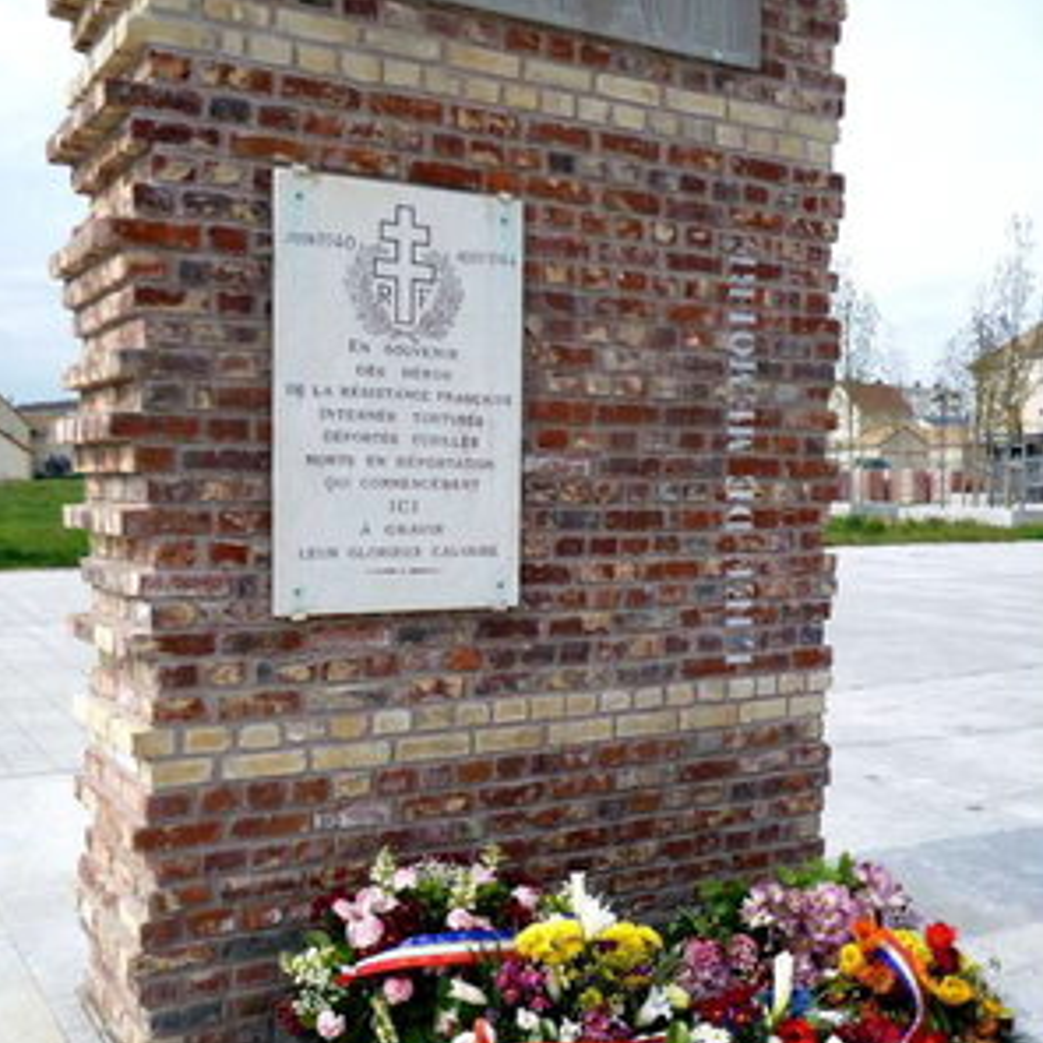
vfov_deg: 44.9
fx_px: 1261
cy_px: 557
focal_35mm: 37
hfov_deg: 44.9
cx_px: 518
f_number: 8
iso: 80
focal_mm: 5.5
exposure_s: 1/160
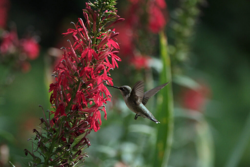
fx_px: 2535
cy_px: 84
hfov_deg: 5.6
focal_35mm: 365
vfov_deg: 3.8
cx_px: 125
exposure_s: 1/2000
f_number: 5
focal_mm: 243.3
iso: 1250
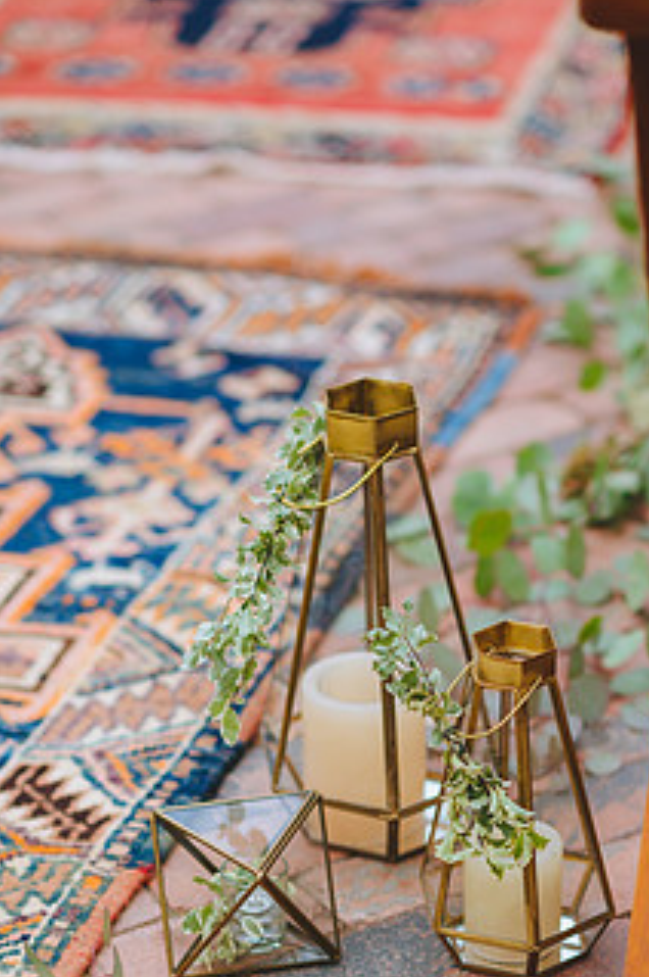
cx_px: 406
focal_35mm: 120
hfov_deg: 11.4
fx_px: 3252
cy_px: 671
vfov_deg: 17.0
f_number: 2
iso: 200
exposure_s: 1/3200
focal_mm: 85
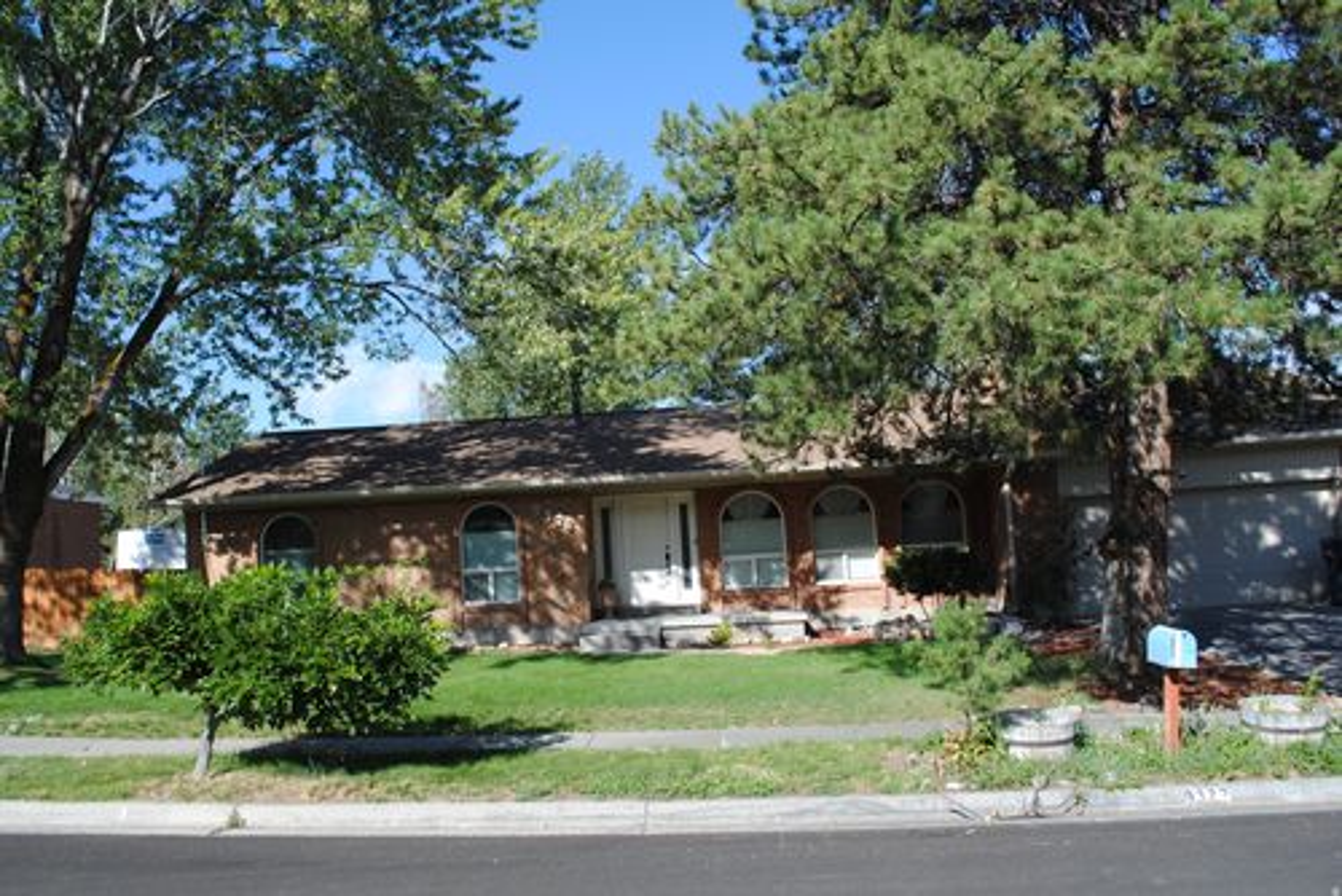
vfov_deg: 40.0
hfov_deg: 57.2
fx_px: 1231
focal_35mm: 33
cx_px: 671
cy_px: 448
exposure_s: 1/250
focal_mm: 22
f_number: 8
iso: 100
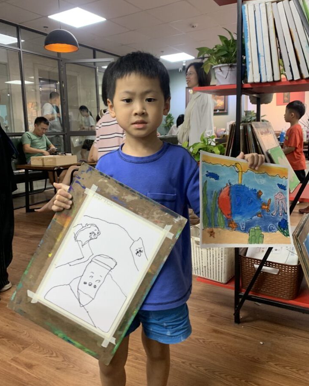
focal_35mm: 28
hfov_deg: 51.5
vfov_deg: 62.1
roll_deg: +1.0
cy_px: 178
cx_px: 158
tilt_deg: -6.5
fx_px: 320
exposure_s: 1/50
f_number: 1.8
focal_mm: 4.25
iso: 80
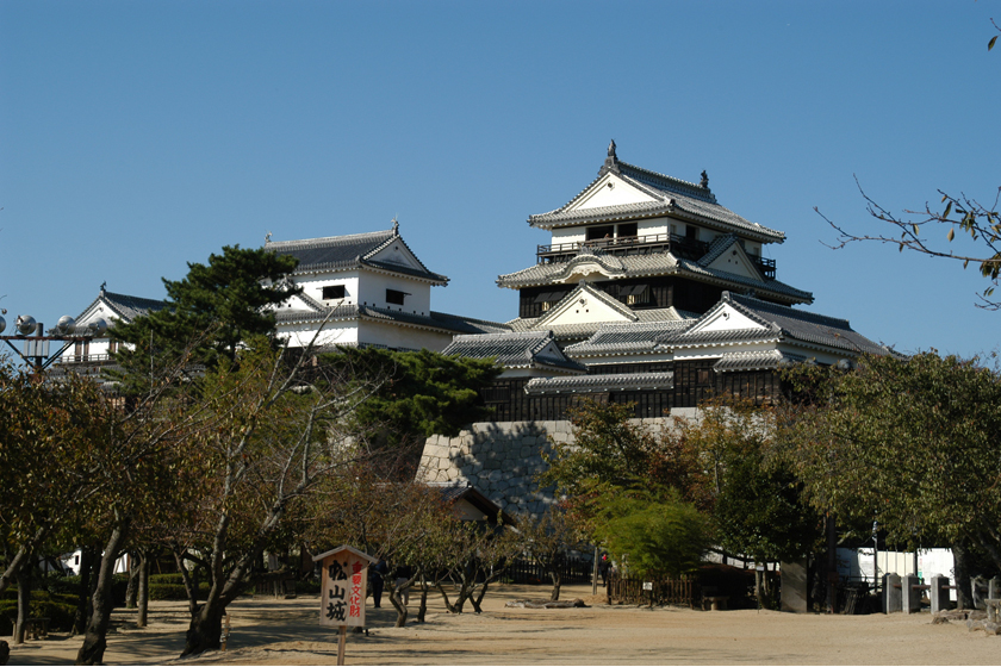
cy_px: 334
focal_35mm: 72
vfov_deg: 18.9
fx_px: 2002
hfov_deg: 28.1
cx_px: 500
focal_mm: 48
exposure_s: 1/350
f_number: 10
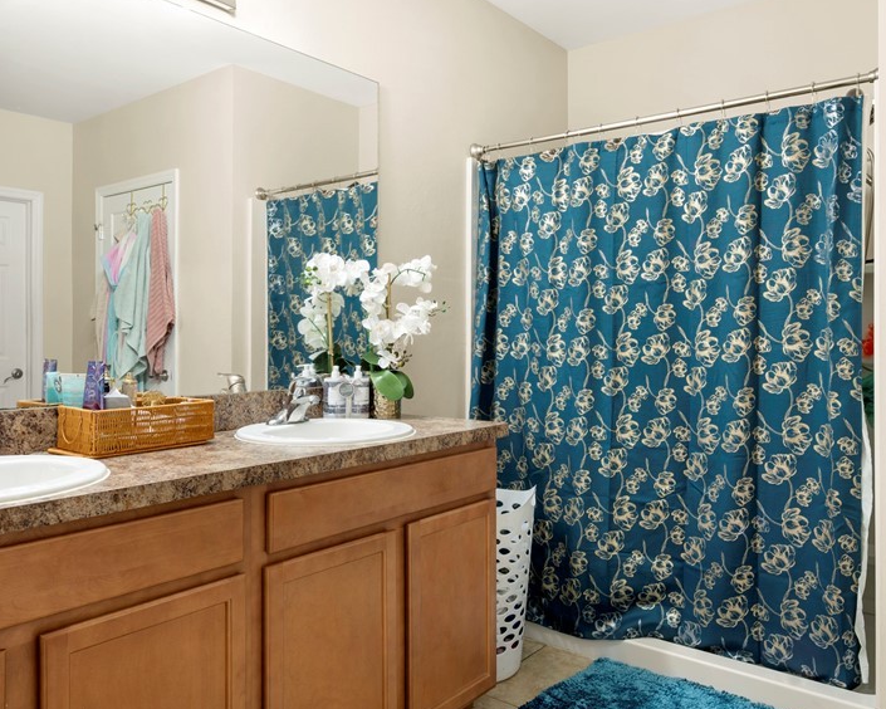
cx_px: 441
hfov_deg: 66.0
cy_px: 326
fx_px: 682
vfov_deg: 54.9
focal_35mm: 26
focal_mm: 18
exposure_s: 2.5
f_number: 8
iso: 100
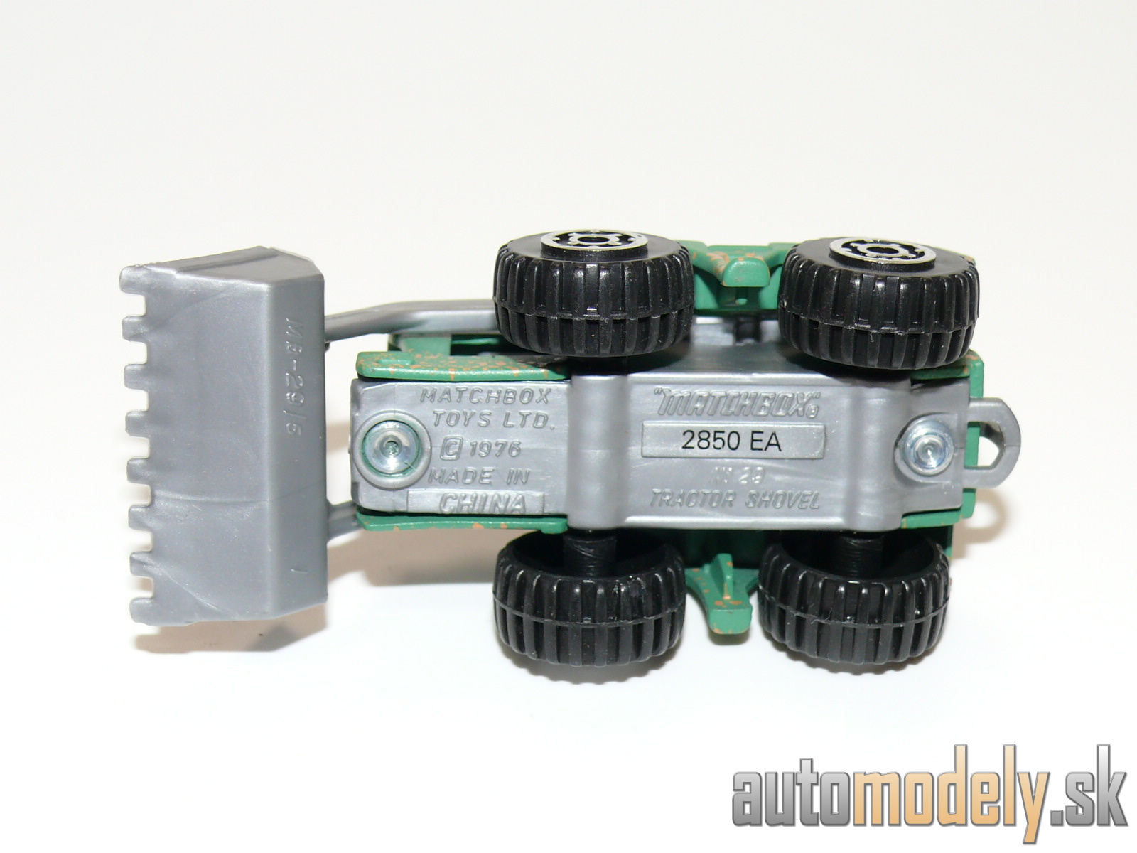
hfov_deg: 28.6
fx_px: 2234
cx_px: 568
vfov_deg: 21.6
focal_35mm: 68
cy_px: 426
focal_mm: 10.8
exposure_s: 1/30
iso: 100
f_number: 4
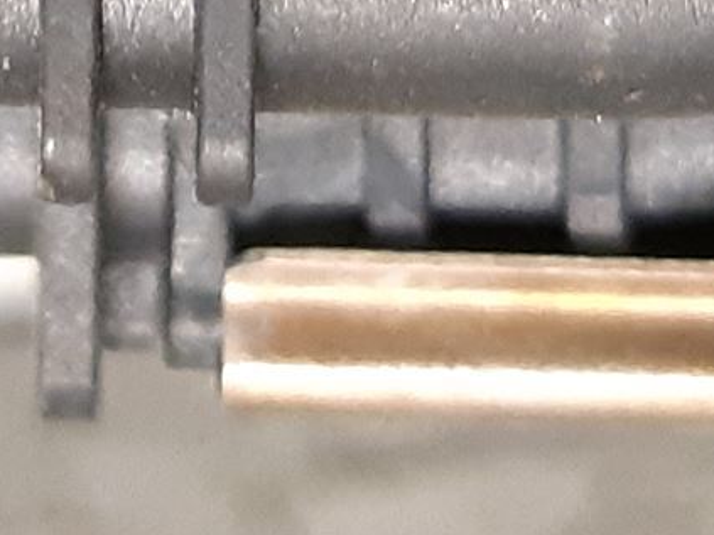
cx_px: -98
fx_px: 2598
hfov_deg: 15.2
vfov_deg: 10.5
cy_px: -636
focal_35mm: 126
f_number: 1.7
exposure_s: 1/25
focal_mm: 3.93
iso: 320
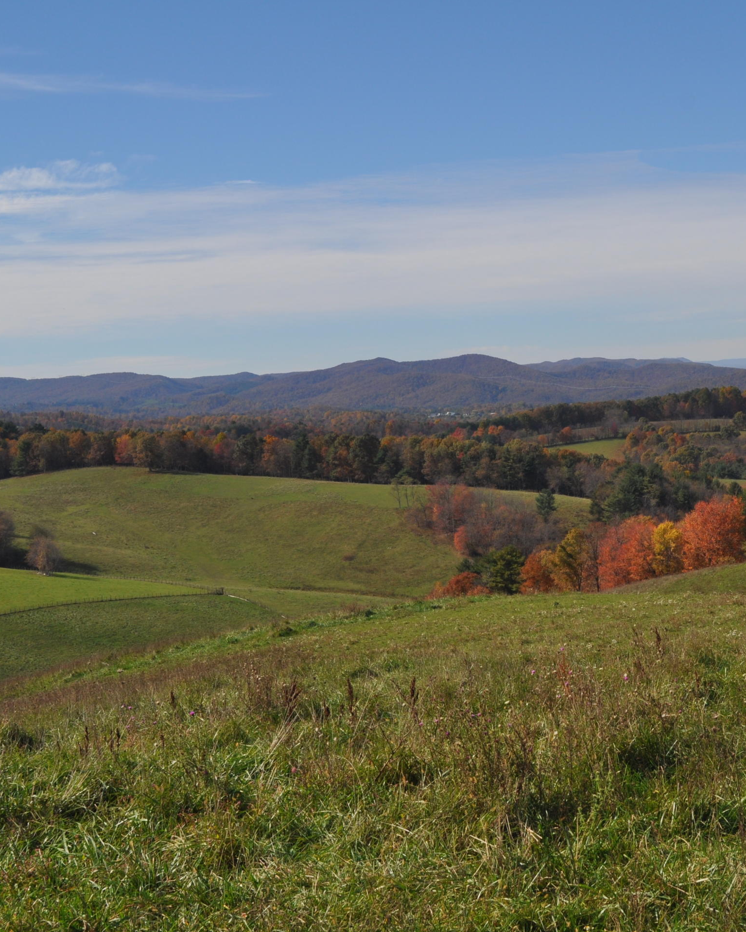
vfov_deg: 29.7
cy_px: 463
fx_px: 1759
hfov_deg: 23.7
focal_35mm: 64
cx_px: 571
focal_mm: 29
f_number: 10
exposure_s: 1/400
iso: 200
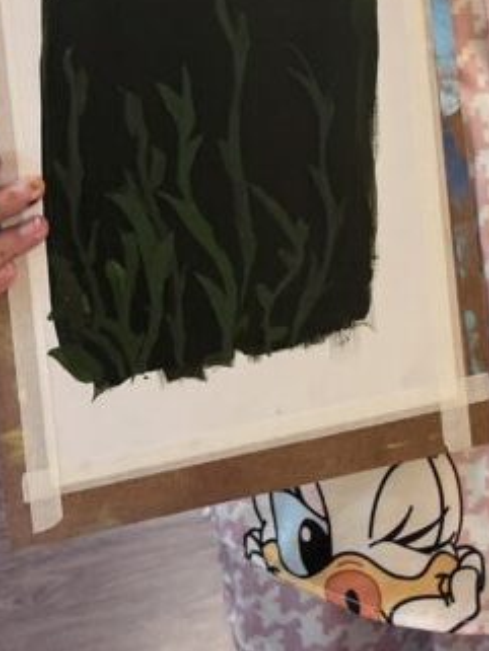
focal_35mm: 81
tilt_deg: -10.2
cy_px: -168
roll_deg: +2.9
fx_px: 1525
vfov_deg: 22.0
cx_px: 515
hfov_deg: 17.7
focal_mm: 5.1
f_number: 1.6
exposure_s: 1/100
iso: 64
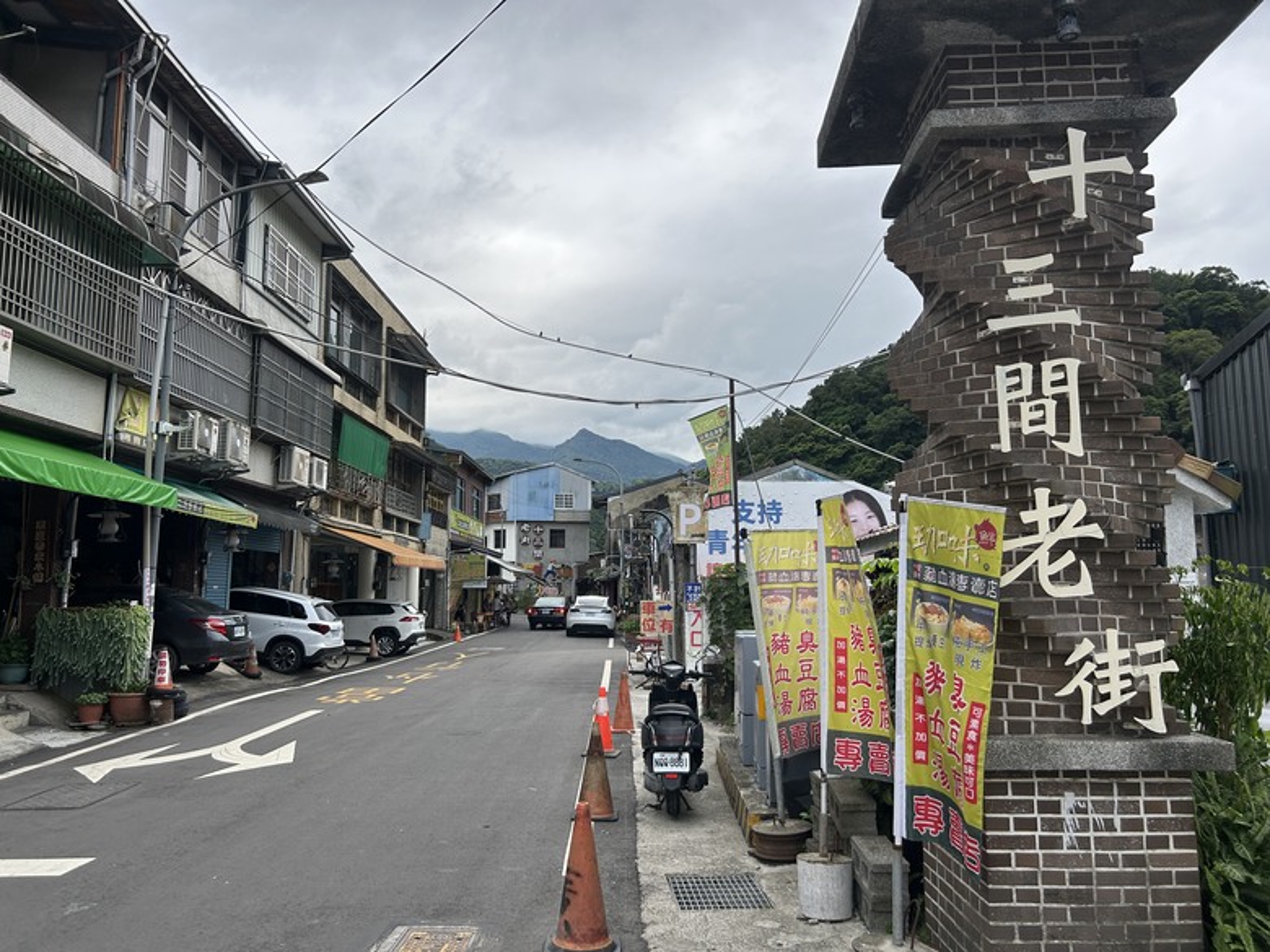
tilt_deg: +8.2
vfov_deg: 53.1
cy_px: 476
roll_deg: -0.8
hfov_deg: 67.3
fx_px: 954
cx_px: 635
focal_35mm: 26
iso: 50
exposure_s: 1/1395
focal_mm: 5.7
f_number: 1.5
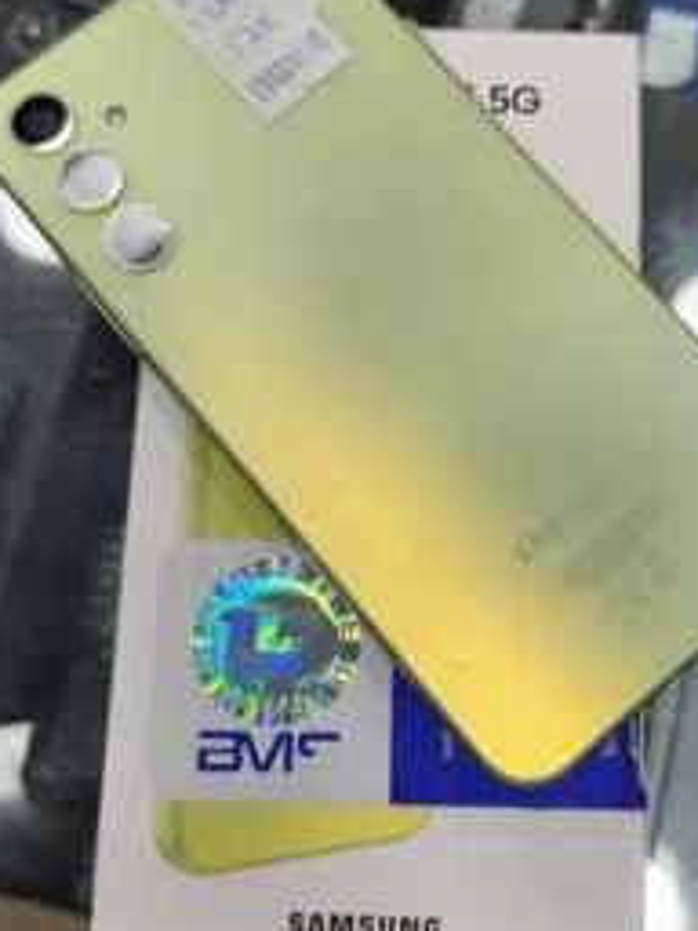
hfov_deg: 39.5
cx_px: 411
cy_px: 480
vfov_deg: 51.3
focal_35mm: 36
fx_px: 968
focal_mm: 5.4
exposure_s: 1/180
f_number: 1.8
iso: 20
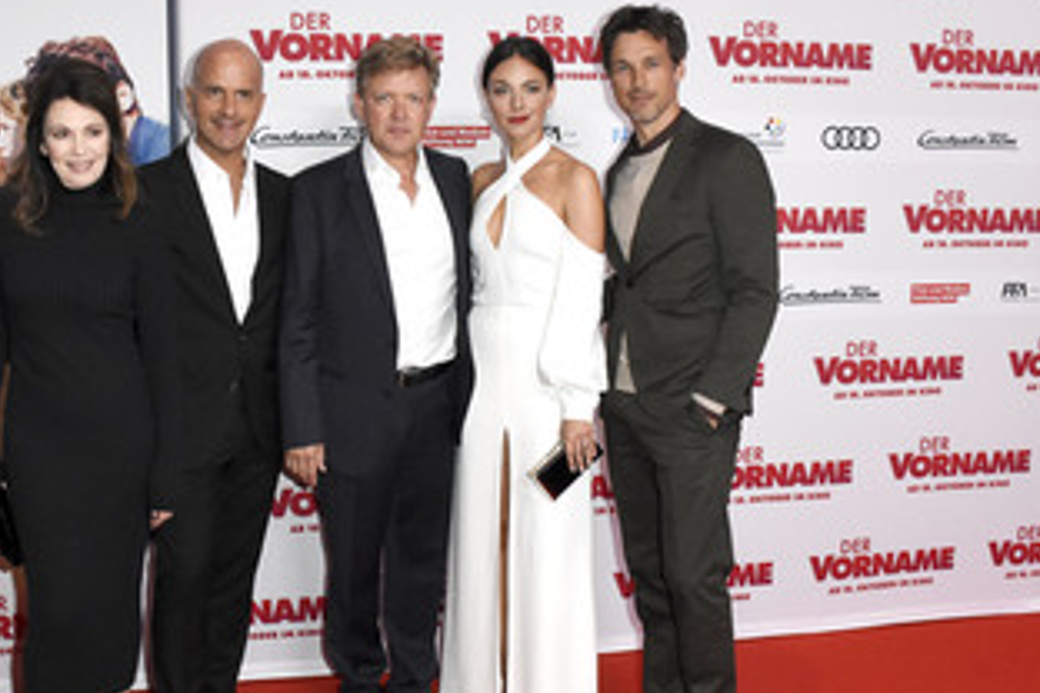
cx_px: 368
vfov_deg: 34.2
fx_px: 1127
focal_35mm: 39
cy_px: 380
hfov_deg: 48.9
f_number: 6.3
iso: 3200
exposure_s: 1/160
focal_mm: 18
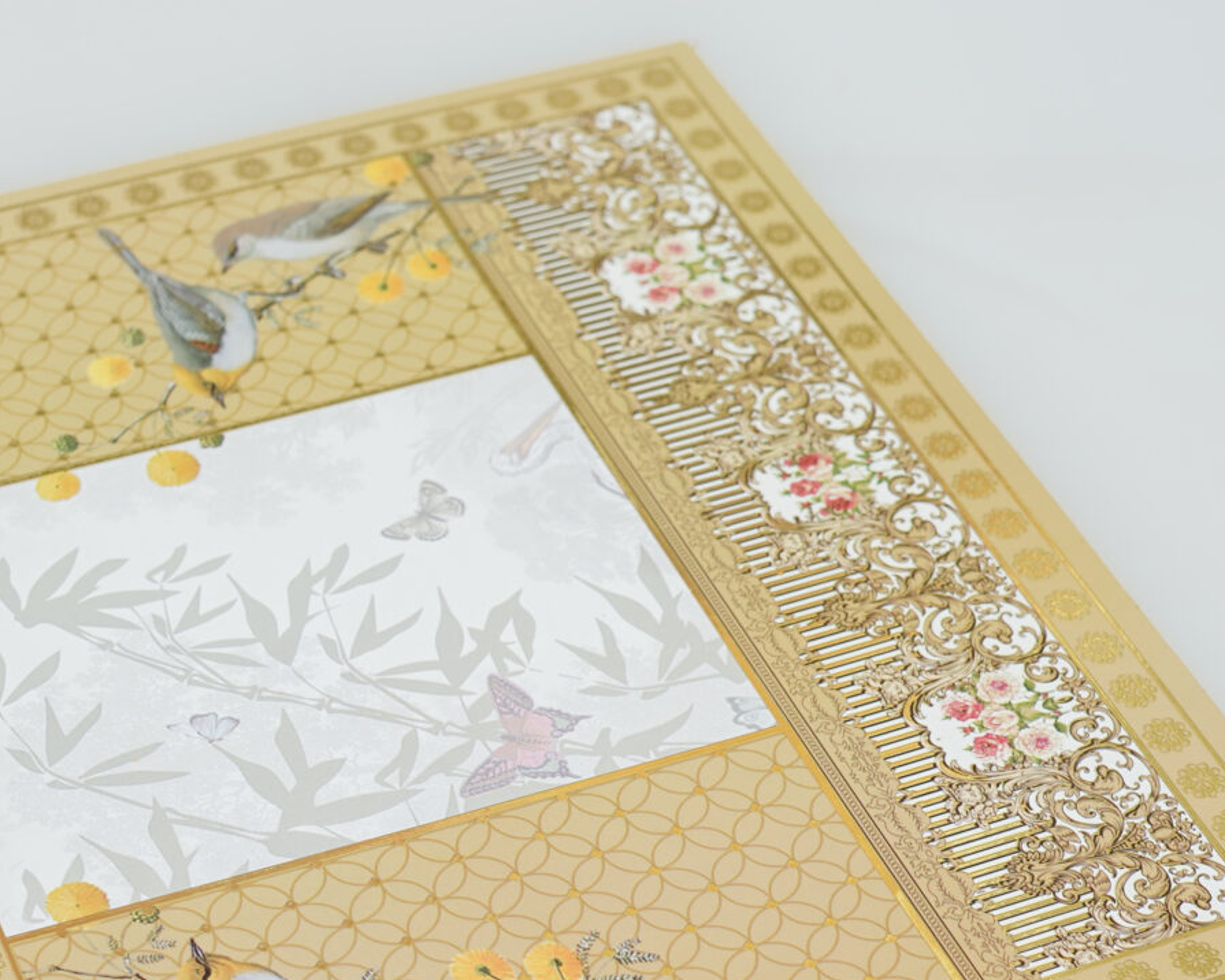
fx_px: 3408
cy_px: 837
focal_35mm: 94
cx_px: 404
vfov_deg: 16.2
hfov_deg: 20.3
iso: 160
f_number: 3.2
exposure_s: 1/125
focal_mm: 35
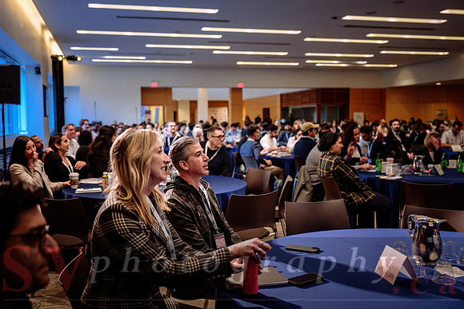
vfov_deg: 35.3
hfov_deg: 51.0
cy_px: 147
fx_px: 486
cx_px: 237
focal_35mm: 38
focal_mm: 36
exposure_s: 1/100
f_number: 2.8
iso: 500
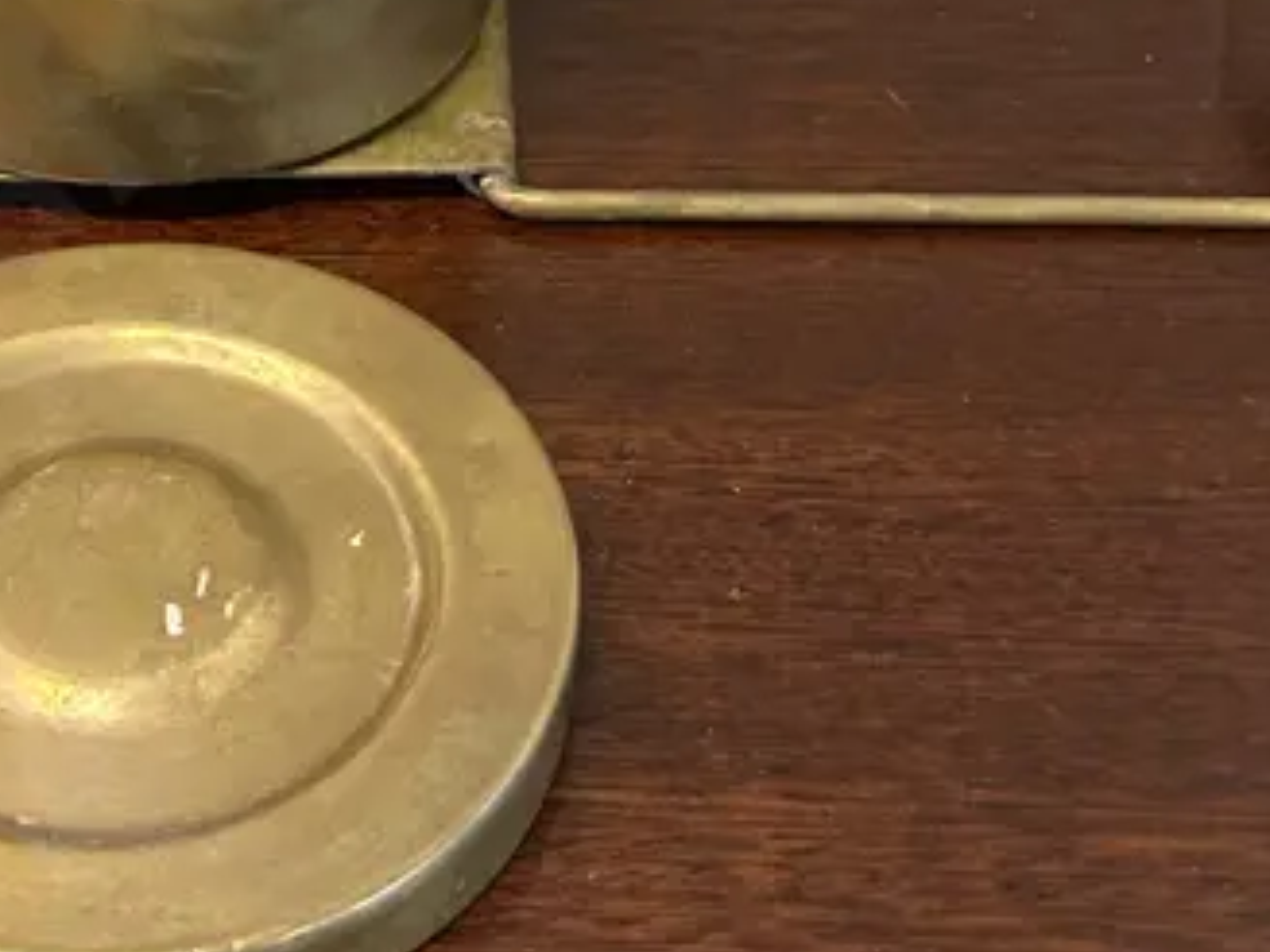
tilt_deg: -38.4
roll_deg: +0.7
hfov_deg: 25.6
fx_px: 2752
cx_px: 263
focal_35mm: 75
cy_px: 4
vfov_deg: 19.1
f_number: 1.78
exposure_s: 1/50
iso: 400
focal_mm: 6.86
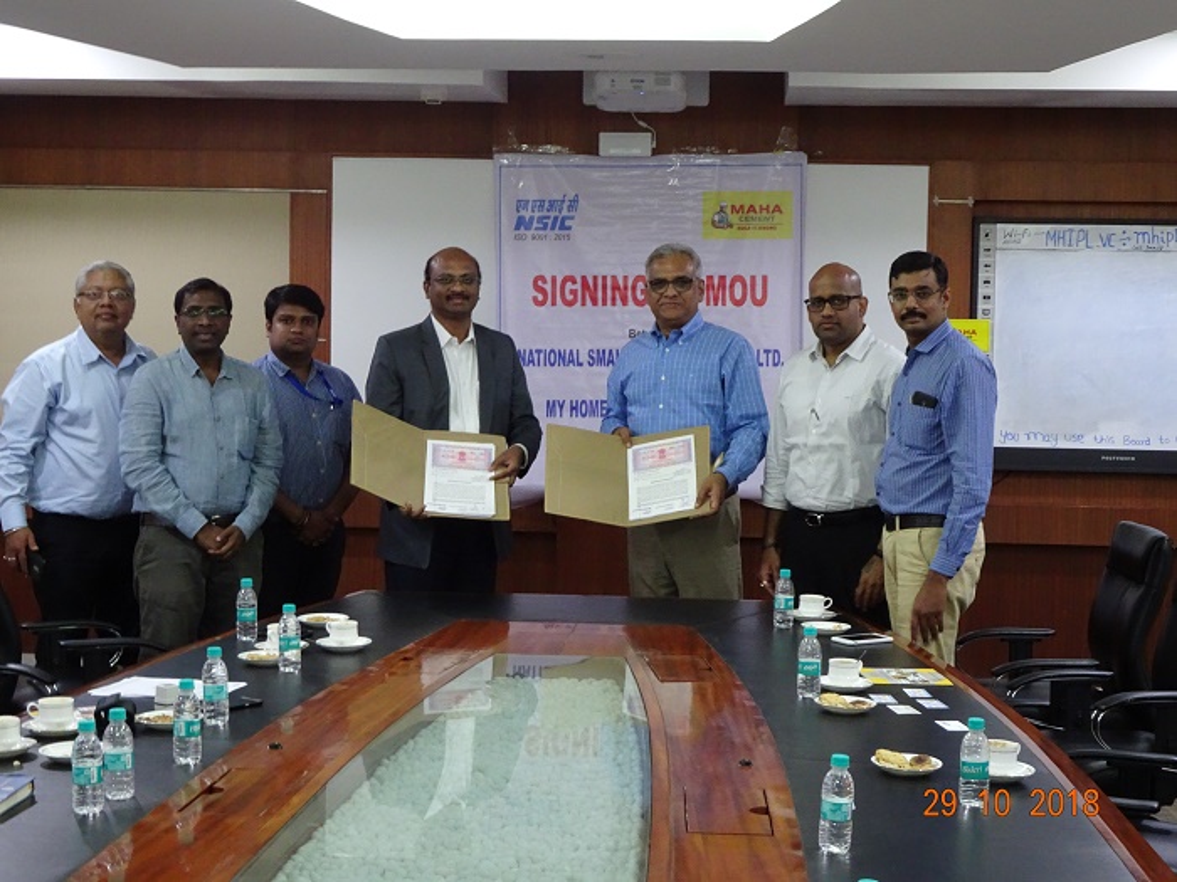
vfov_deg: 23.7
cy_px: 441
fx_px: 2108
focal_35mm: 62
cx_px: 588
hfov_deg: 31.2
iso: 800
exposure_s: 1/20
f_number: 4.5
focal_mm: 10.59
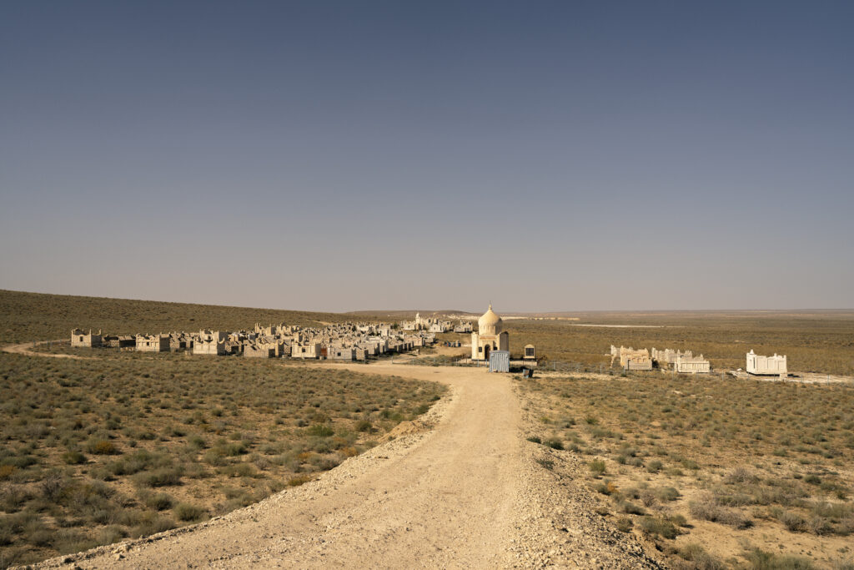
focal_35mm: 35
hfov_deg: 54.4
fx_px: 830
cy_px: 285
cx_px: 427
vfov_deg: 37.9
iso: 64
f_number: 4.5
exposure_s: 1/1600
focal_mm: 35
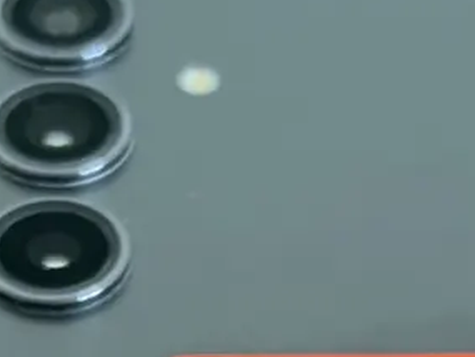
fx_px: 2402
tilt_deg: -52.5
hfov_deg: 11.3
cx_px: 282
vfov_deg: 8.1
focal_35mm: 175
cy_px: 684
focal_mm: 5.96
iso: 200
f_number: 1.6
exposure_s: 1/60
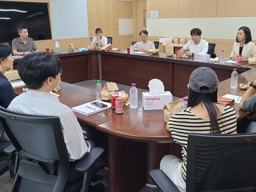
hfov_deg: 51.3
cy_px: 73
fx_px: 266
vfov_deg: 39.4
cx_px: 134
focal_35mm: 36
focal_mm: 5.4
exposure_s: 1/60
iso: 100
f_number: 1.8
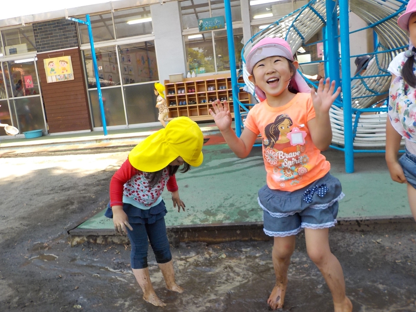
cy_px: 156
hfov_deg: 60.0
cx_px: 208
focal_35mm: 30
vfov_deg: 46.8
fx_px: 361
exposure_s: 1/160
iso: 125
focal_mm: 4.1
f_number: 3.3
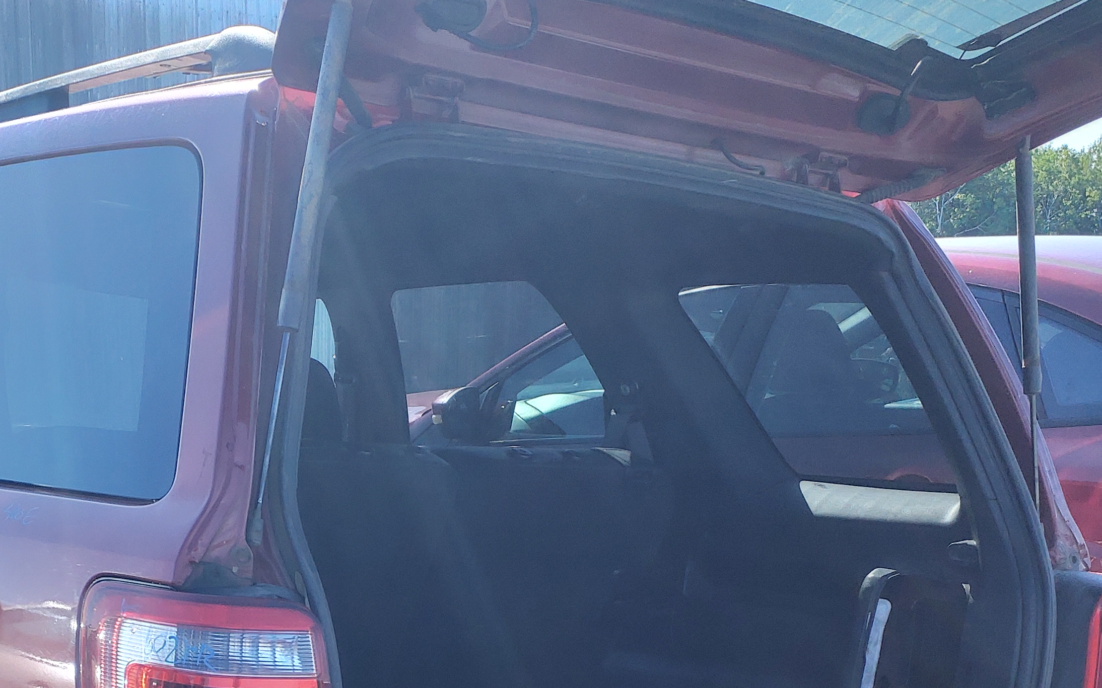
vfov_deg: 23.6
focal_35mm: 52
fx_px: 1562
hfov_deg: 37.9
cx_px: 283
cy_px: 720
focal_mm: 3.58
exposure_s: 1/166
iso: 40
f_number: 1.9
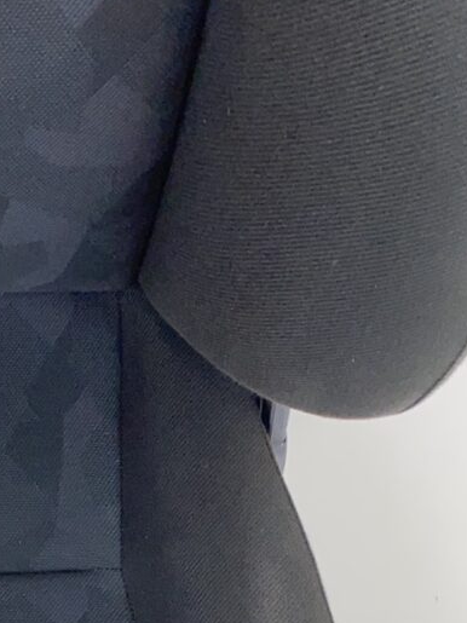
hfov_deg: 18.5
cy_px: 820
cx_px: -140
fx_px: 1332
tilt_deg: -81.2
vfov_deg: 23.2
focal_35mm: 74
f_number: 1.8
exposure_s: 1/47
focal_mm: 4.25
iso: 32
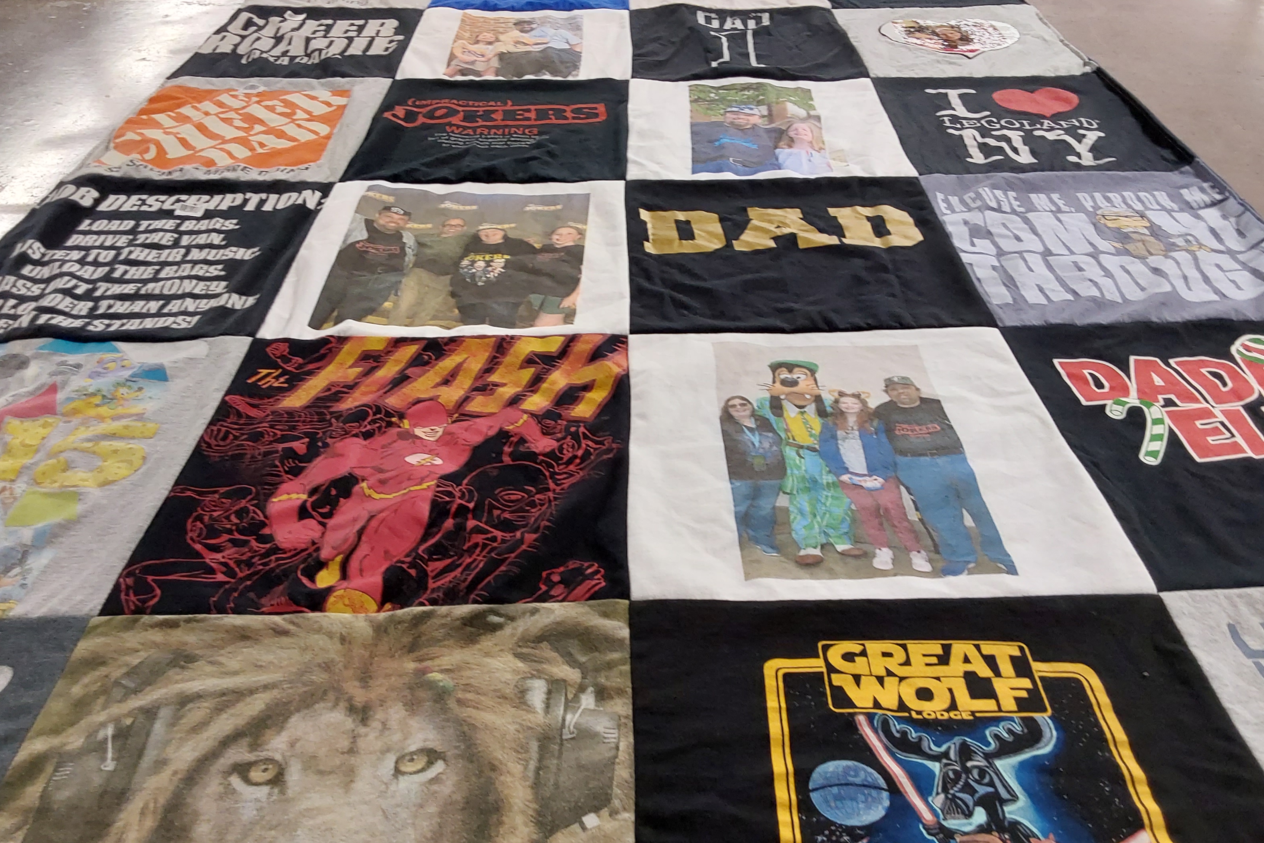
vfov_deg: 43.5
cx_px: 646
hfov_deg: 61.9
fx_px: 1053
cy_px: 477
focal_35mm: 30
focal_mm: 2.91
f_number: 1.9
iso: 125
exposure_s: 1/60
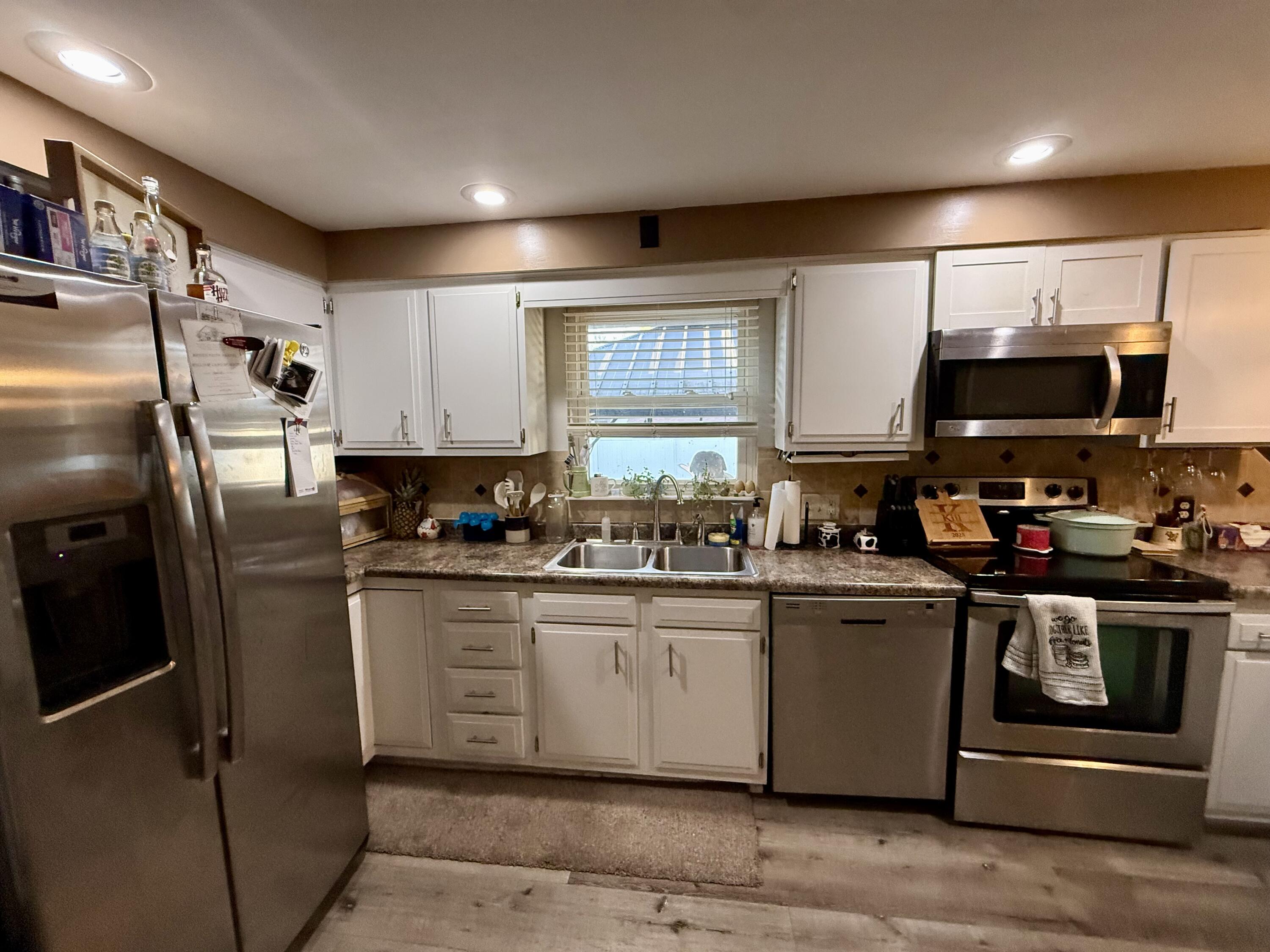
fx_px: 514
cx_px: 635
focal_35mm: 14
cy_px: 476
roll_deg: -1.2
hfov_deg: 102.1
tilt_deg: -5.5
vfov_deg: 85.7
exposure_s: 1/120
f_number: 2.2
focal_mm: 2.22
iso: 400
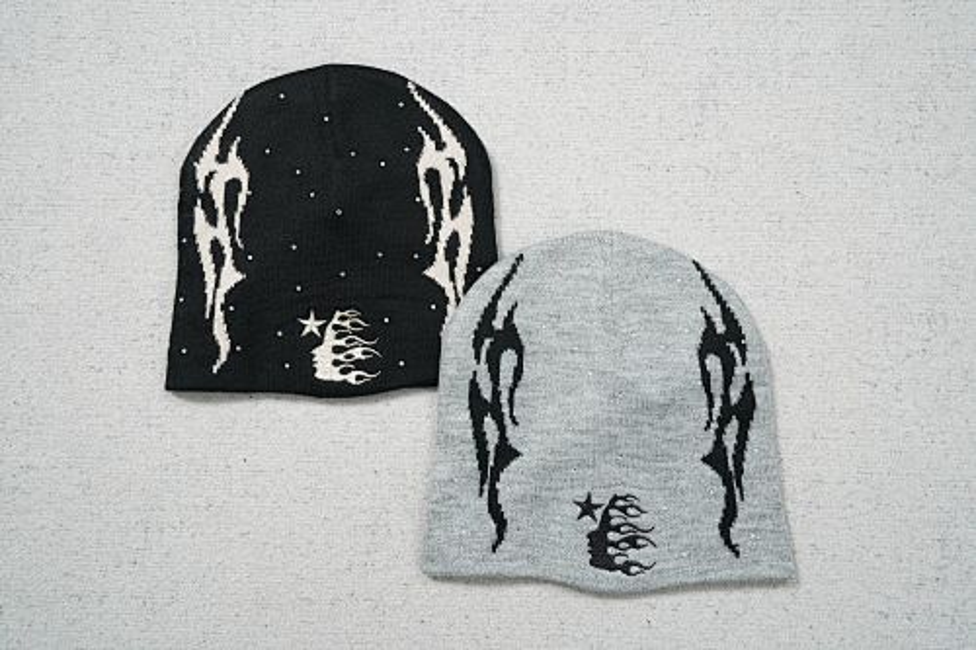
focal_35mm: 35
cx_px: 488
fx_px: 949
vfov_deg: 37.8
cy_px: 325
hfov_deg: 54.5
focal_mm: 35
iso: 1600
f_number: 10
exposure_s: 1/100
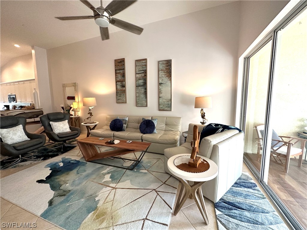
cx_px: 154
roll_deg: +0.4
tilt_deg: -6.4
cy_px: 115
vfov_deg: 85.7
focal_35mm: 14
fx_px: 124
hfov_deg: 102.1
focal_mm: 2.22
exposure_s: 1/120
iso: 250
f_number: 2.2
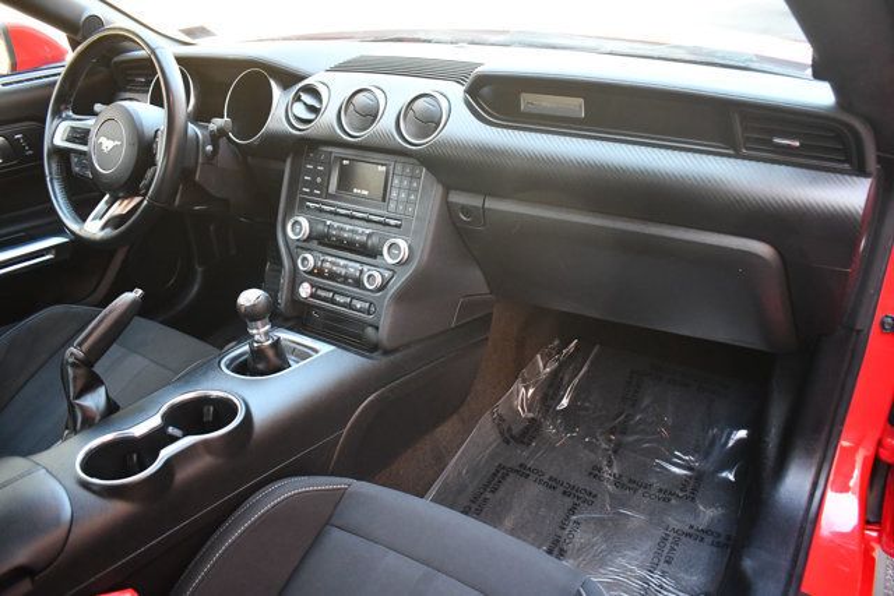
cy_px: 298
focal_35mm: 27
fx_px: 671
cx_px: 447
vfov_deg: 48.0
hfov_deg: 67.4
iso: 1800
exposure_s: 1/125
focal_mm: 18
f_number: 3.5
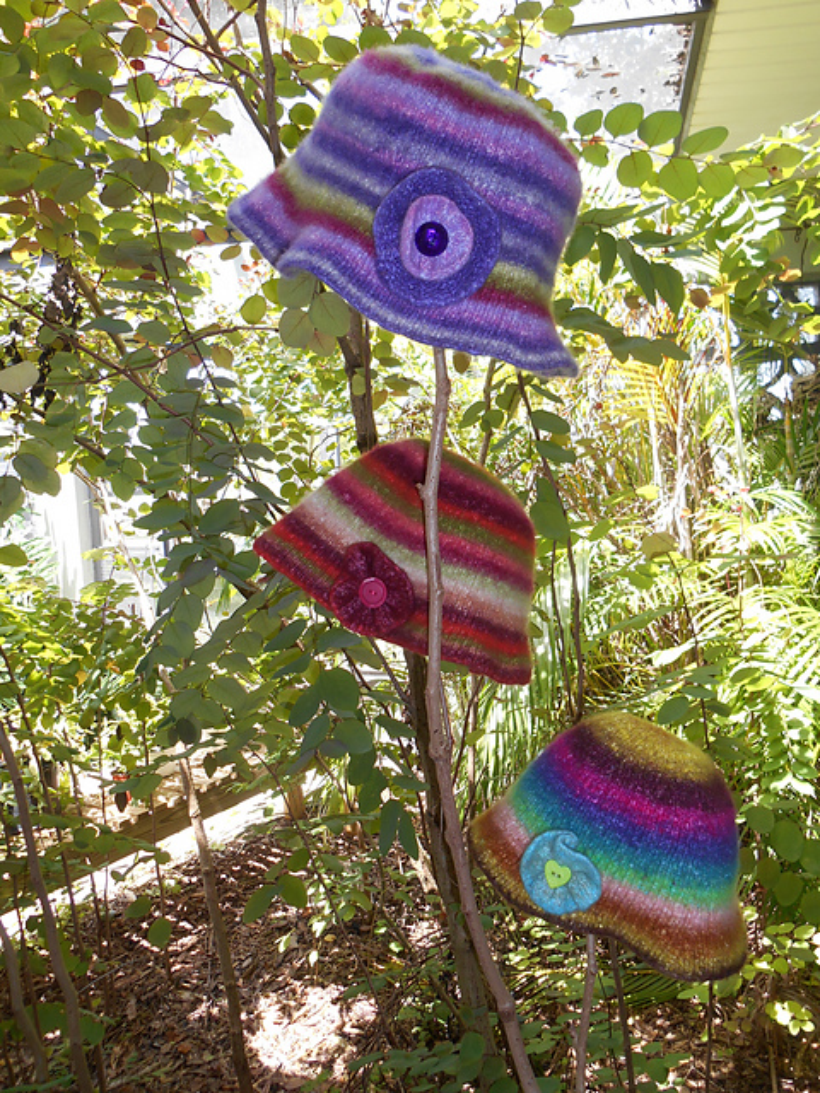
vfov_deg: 67.3
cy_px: 546
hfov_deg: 53.1
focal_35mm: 26
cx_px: 410
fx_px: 821
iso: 80
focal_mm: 4.7
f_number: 3.4
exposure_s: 1/40
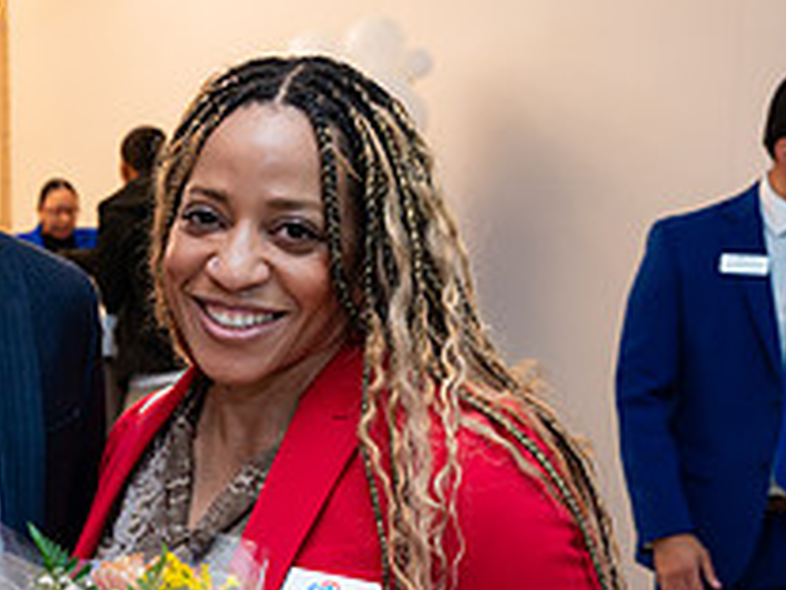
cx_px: 0
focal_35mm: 70
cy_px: 435
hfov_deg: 26.3
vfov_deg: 20.9
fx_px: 1589
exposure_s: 1/200
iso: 400
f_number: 4
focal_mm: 25.5
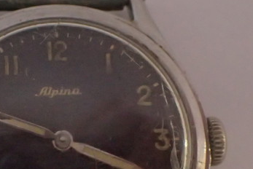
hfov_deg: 22.2
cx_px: 64
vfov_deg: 15.0
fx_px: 640
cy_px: 129
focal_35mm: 91
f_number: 2.7
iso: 1600
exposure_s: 1/40
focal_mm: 6.86
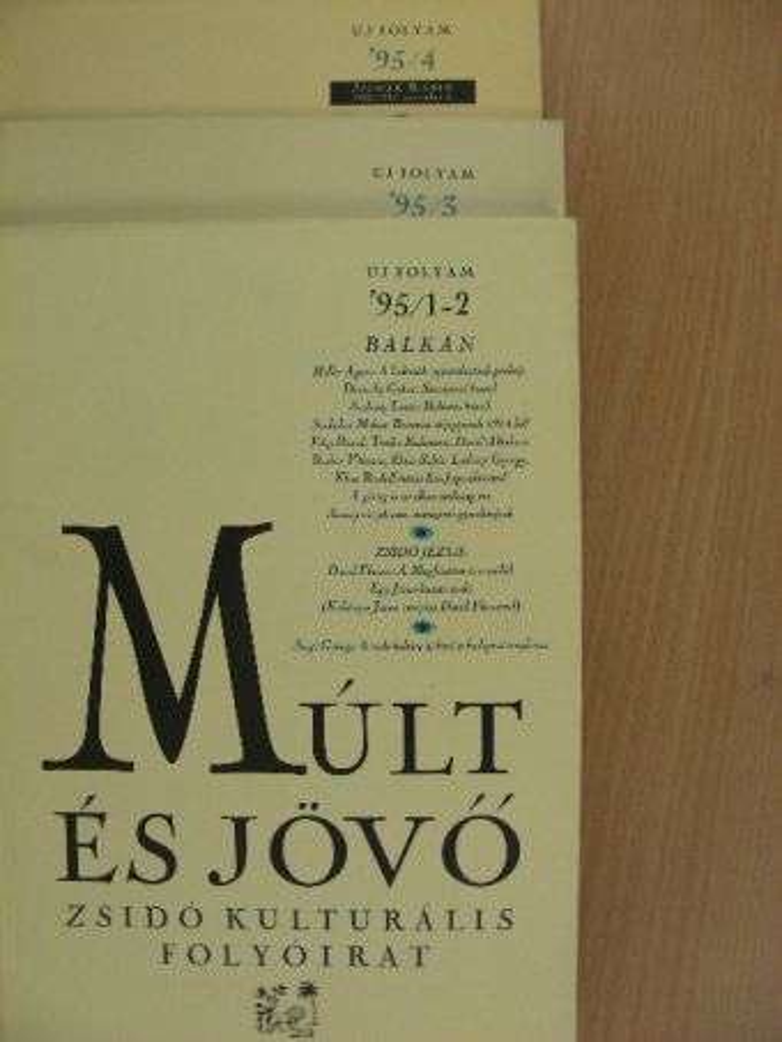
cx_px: 391
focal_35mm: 38
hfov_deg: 37.7
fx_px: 1144
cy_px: 521
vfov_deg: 49.0
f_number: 3.5
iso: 100
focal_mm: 6.3
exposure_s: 1/29.7
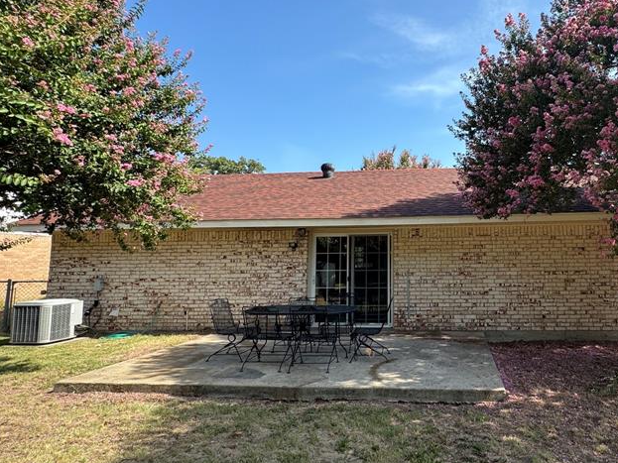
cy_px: 219
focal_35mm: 23
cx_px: 426
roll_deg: -0.8
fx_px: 411
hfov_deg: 71.1
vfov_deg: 58.8
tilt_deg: +4.6
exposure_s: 1/636
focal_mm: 2.22
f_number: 2.2
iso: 40
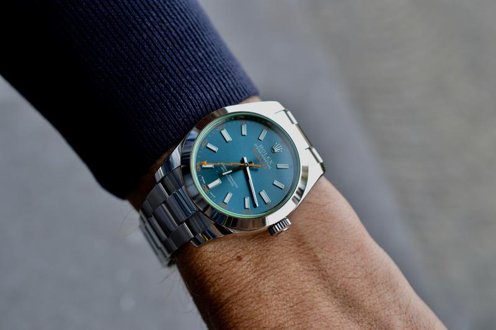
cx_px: 248
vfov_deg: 22.6
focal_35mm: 60
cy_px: 165
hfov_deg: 33.4
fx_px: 826
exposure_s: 1/100
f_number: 5
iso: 400
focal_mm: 40
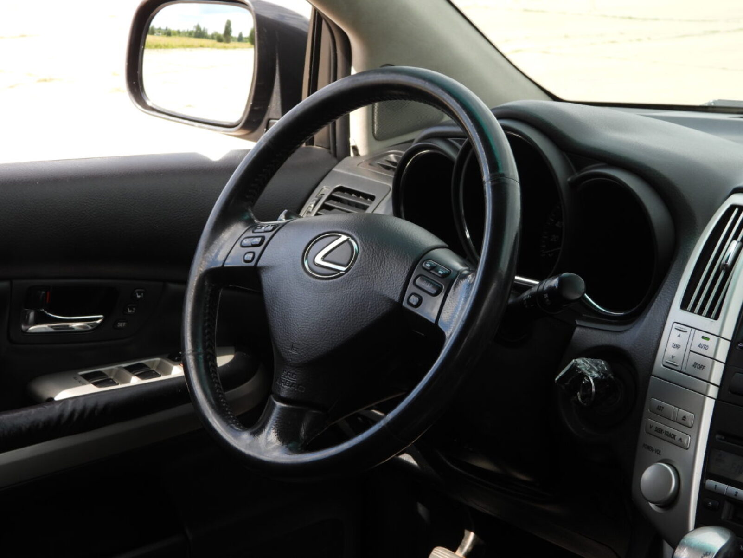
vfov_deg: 19.6
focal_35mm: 75
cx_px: 372
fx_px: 1610
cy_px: 279
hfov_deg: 26.0
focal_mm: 13.5
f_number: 3.5
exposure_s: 1/250
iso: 100
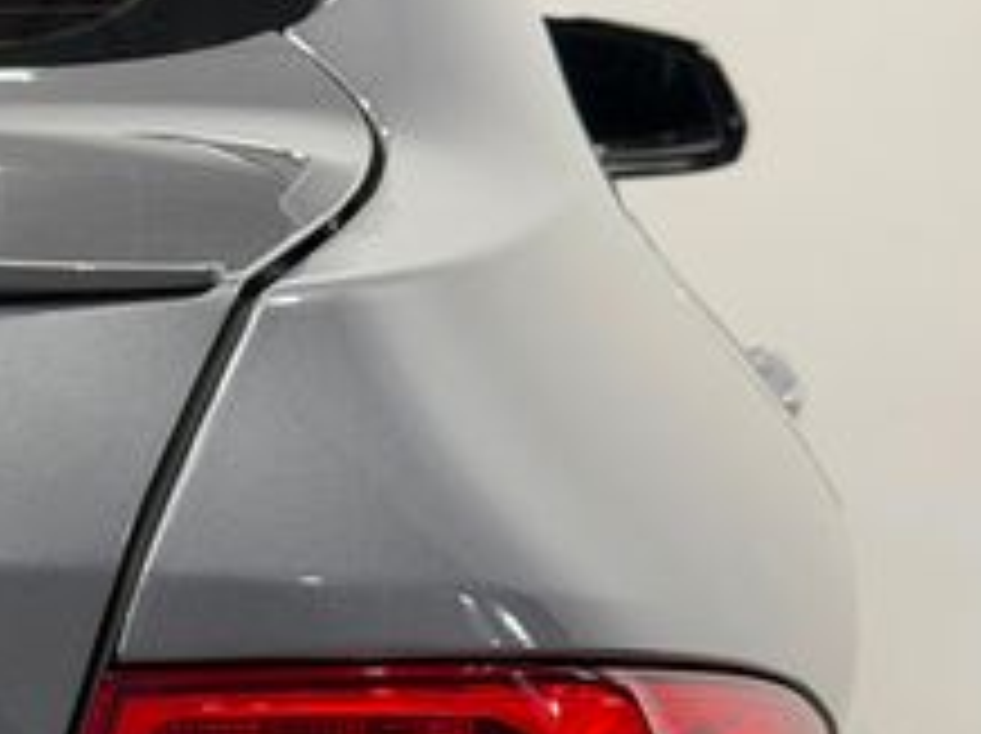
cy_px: 829
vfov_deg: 10.4
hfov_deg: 13.3
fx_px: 3991
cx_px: -410
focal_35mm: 141
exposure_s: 1/149
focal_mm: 6.76
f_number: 1.78
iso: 80
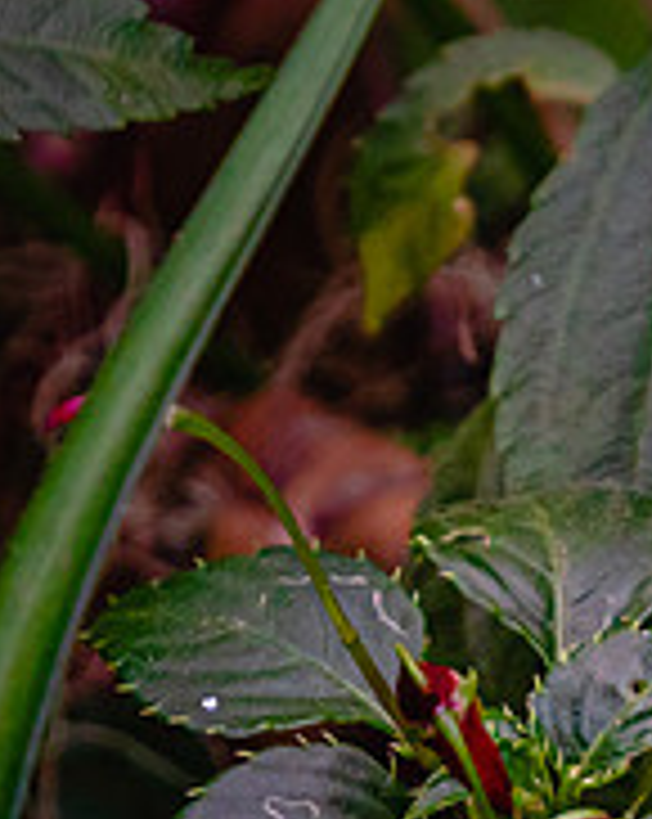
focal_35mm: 1393
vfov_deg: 1.4
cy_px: 426
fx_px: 33685
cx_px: 910
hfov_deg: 1.1
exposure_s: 1/125
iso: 400
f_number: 6.3
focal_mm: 210
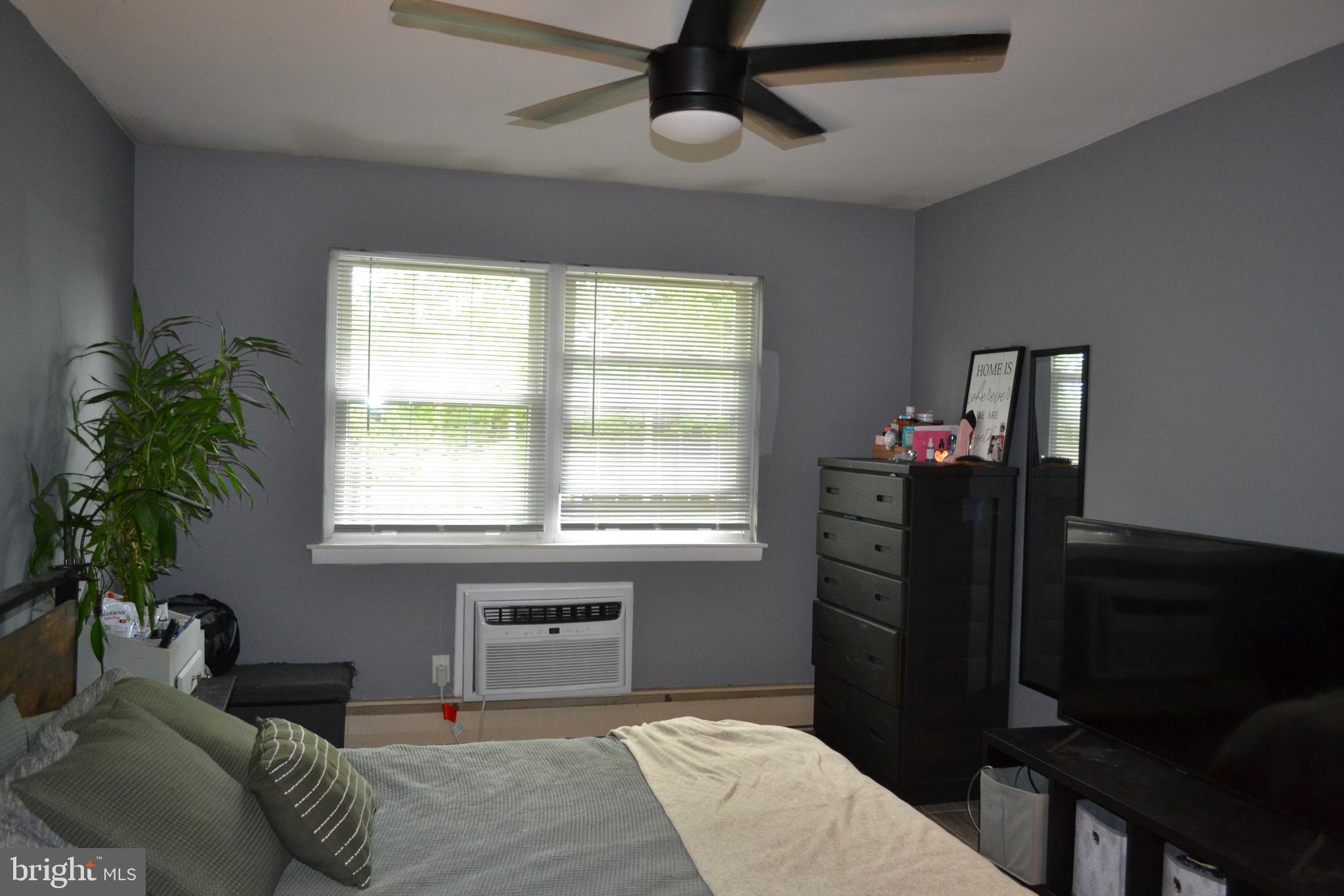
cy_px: 448
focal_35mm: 27
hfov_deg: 67.4
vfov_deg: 47.9
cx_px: 672
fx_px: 1008
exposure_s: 1/60
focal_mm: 18
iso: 1000
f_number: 3.5
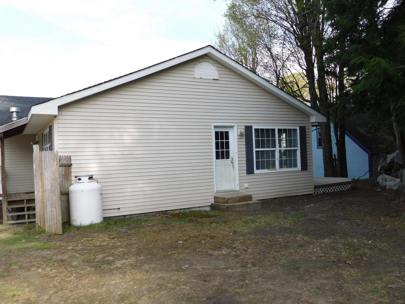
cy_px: 152
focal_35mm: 30
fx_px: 351
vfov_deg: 46.8
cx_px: 202
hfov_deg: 60.0
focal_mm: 5.3
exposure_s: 1/500
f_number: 3.2
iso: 125
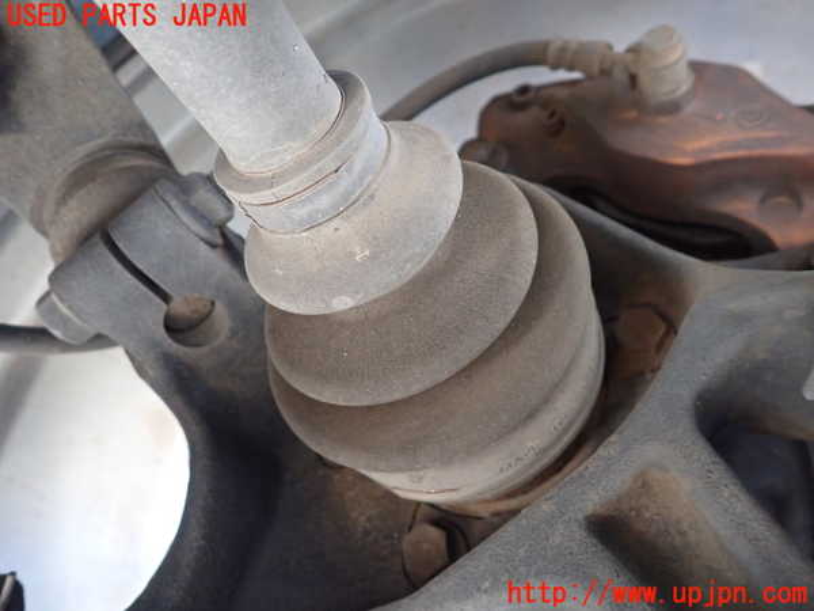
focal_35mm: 25
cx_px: 407
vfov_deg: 54.9
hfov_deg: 69.4
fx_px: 588
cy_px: 306
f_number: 2
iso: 640
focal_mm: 4.5
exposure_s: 1/30
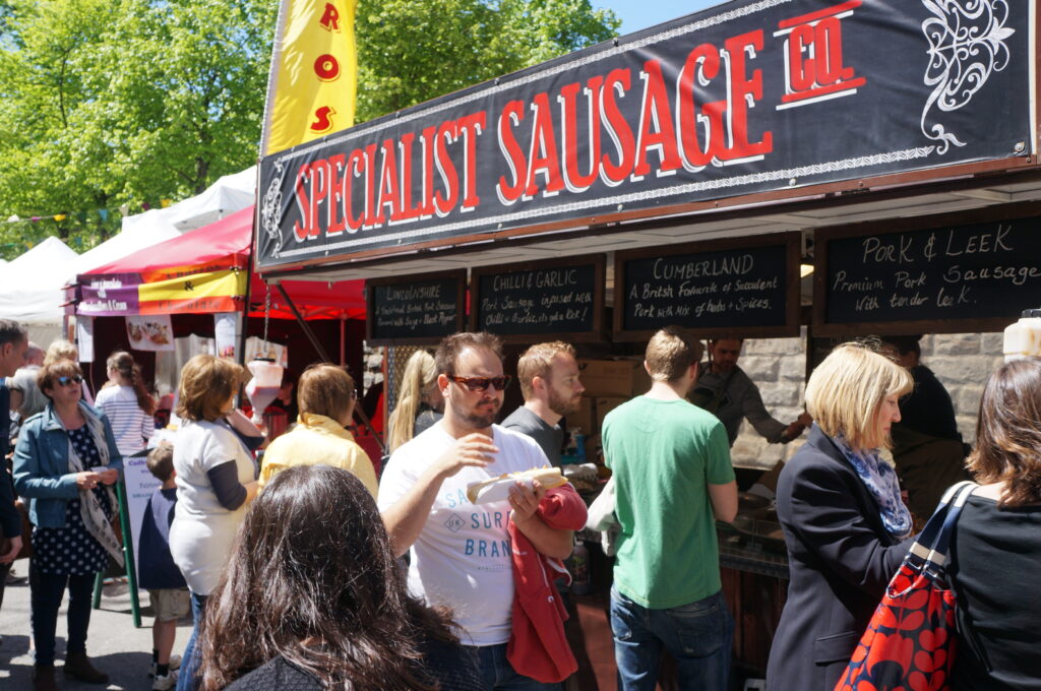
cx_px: 520
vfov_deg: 41.6
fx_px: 910
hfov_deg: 59.6
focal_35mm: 32
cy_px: 346
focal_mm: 21
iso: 100
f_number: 6.3
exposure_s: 1/200
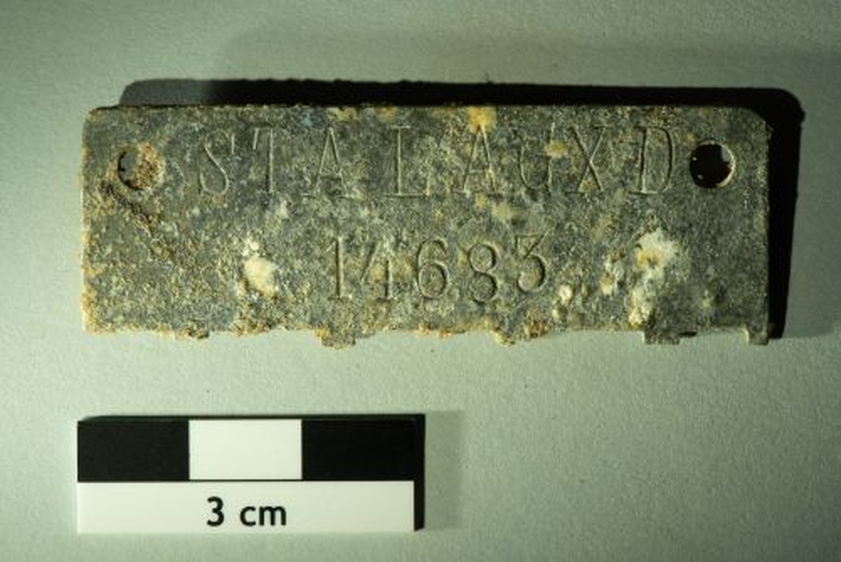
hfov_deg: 19.4
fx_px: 2454
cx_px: 420
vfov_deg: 13.1
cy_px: 281
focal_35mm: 105
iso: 100
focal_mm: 105
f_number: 20
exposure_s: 1/50
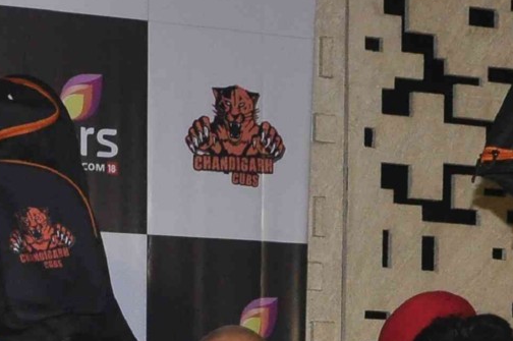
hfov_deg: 16.0
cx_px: -177
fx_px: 1723
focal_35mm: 121
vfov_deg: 10.2
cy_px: 734
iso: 1000
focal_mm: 18
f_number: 10
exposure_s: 1/200
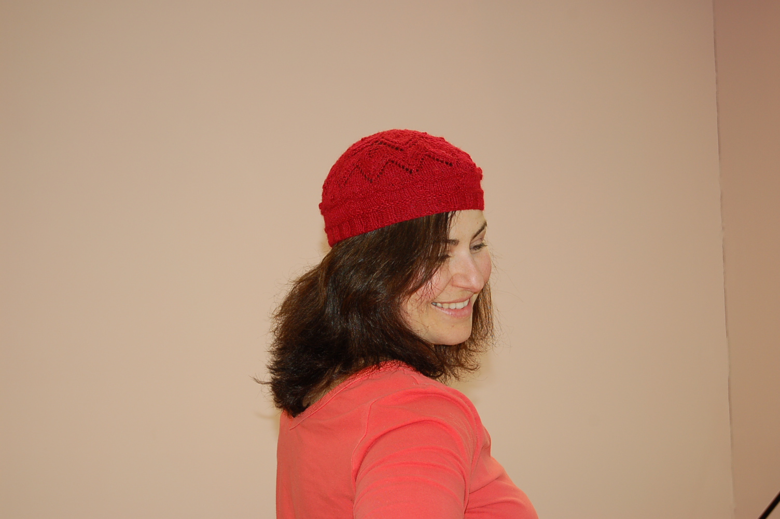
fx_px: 1786
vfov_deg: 16.5
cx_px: 390
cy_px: 260
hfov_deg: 24.6
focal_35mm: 82
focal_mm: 55
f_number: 5.6
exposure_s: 1/60
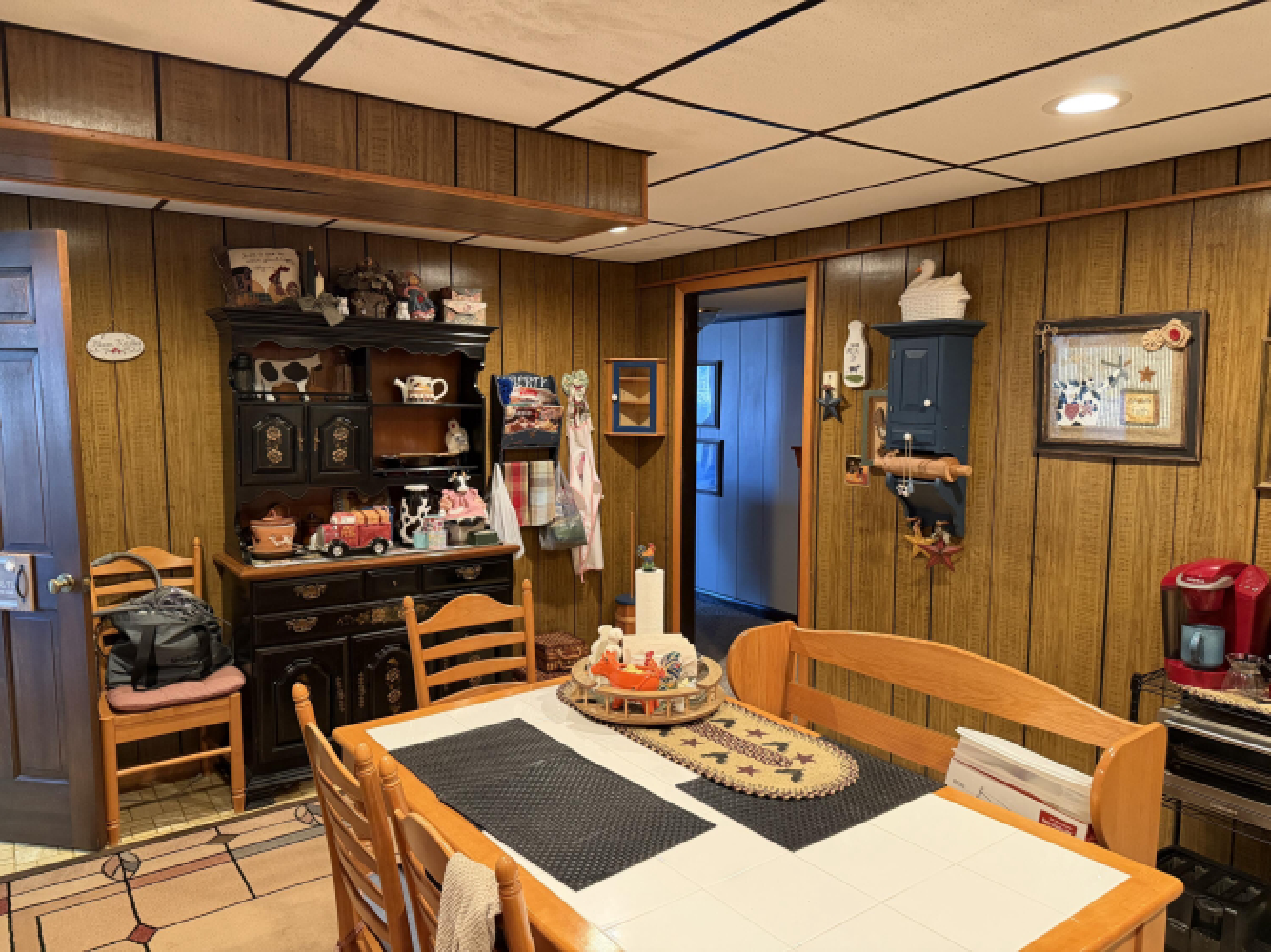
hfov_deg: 71.6
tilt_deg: -5.4
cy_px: 476
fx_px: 881
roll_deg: +0.5
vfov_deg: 56.8
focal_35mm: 24
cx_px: 636
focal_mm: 6.76
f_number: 1.78
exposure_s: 1/60
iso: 800
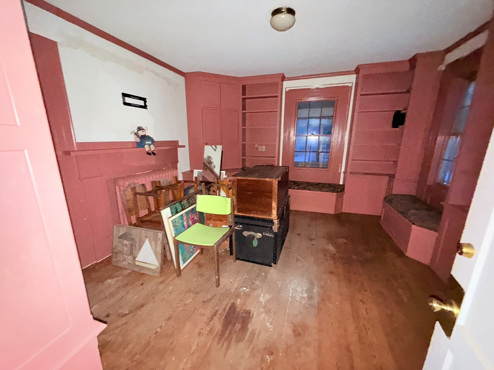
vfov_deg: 85.7
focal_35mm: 14
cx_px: 247
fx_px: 200
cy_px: 185
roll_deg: -0.3
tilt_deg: -14.5
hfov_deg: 102.1
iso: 1000
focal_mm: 2.22
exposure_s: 1/16
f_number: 2.2
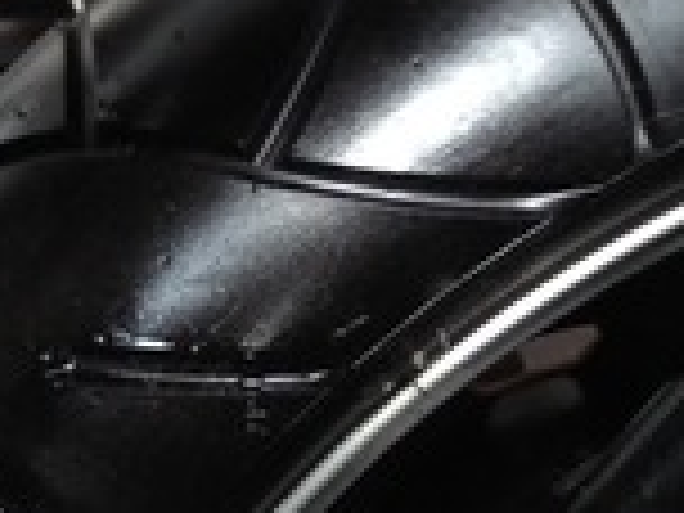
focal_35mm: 174
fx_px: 3438
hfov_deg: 11.1
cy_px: 472
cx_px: -171
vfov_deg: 8.5
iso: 50
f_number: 2.4
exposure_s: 1/30
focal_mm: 4.12
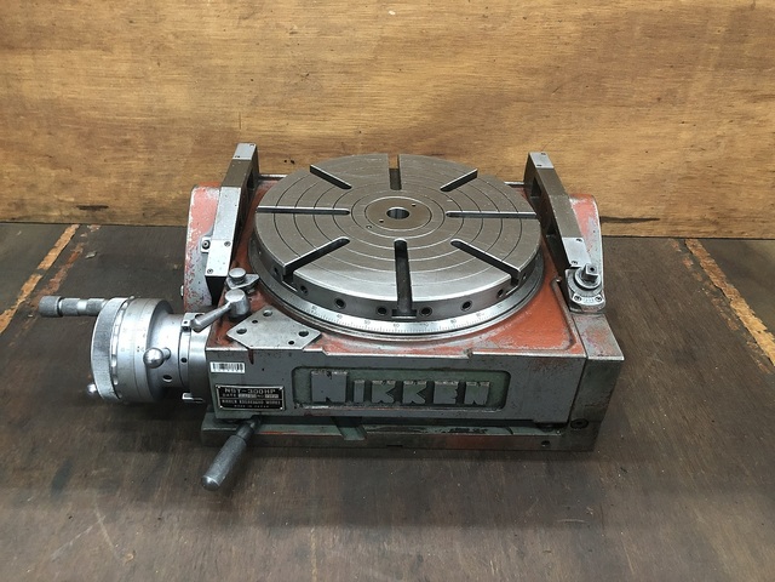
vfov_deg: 49.7
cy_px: 291
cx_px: 388
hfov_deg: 63.4
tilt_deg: -37.1
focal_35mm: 28
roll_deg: -3.1
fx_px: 627
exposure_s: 1/15
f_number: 1.8
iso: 100
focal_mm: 3.99
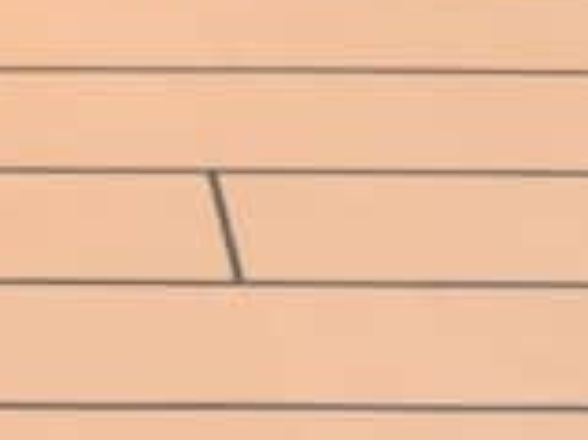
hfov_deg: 8.1
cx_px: -455
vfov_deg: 5.6
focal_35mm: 237
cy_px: -1172
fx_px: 4023
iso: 200
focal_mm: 23
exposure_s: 1/200
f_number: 11
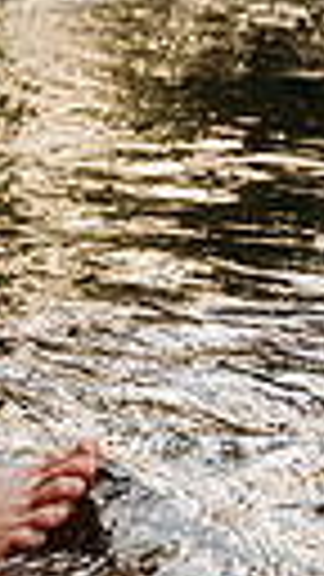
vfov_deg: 12.2
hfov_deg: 6.4
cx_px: -630
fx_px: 2673
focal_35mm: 175
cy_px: 38
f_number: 2.8
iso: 500
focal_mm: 37
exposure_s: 1/1600
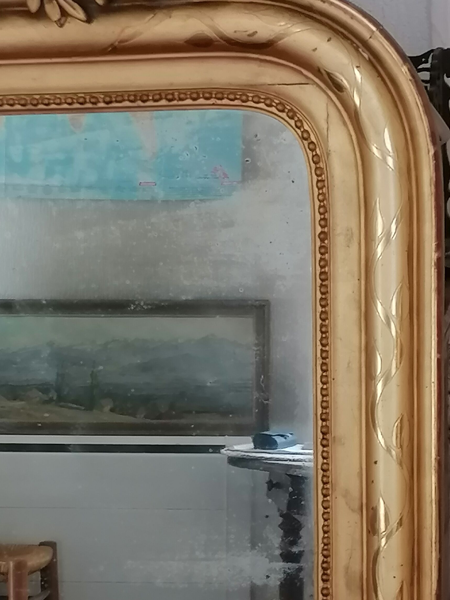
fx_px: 1958
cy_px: 455
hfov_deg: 13.1
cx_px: 100
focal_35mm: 113
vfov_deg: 17.3
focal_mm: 5.3
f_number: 1.8
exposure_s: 1/33.3
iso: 100
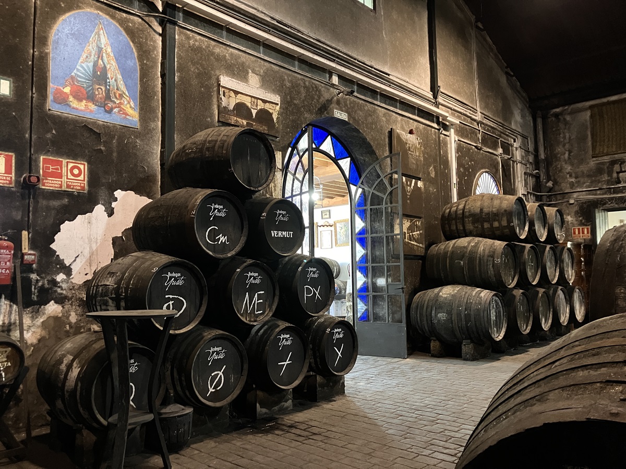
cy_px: 234
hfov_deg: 63.4
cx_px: 313
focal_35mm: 28
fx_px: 506
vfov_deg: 49.7
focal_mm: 3.99
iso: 640
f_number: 1.8
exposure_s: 1/20
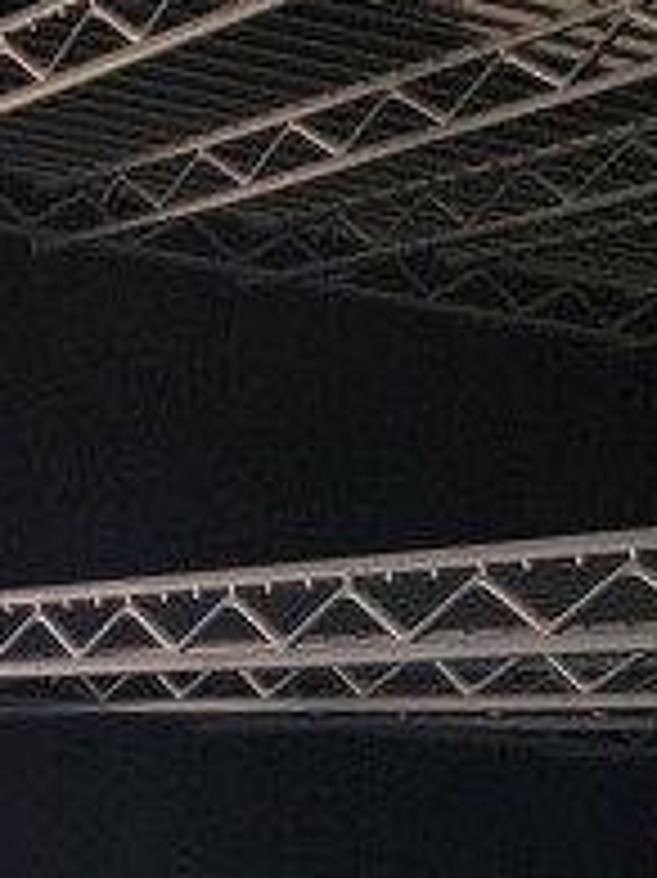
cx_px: -328
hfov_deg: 13.9
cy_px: 1412
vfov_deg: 17.2
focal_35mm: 100
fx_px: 2533
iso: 16
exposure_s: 1/98.7
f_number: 1.8
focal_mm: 6.7
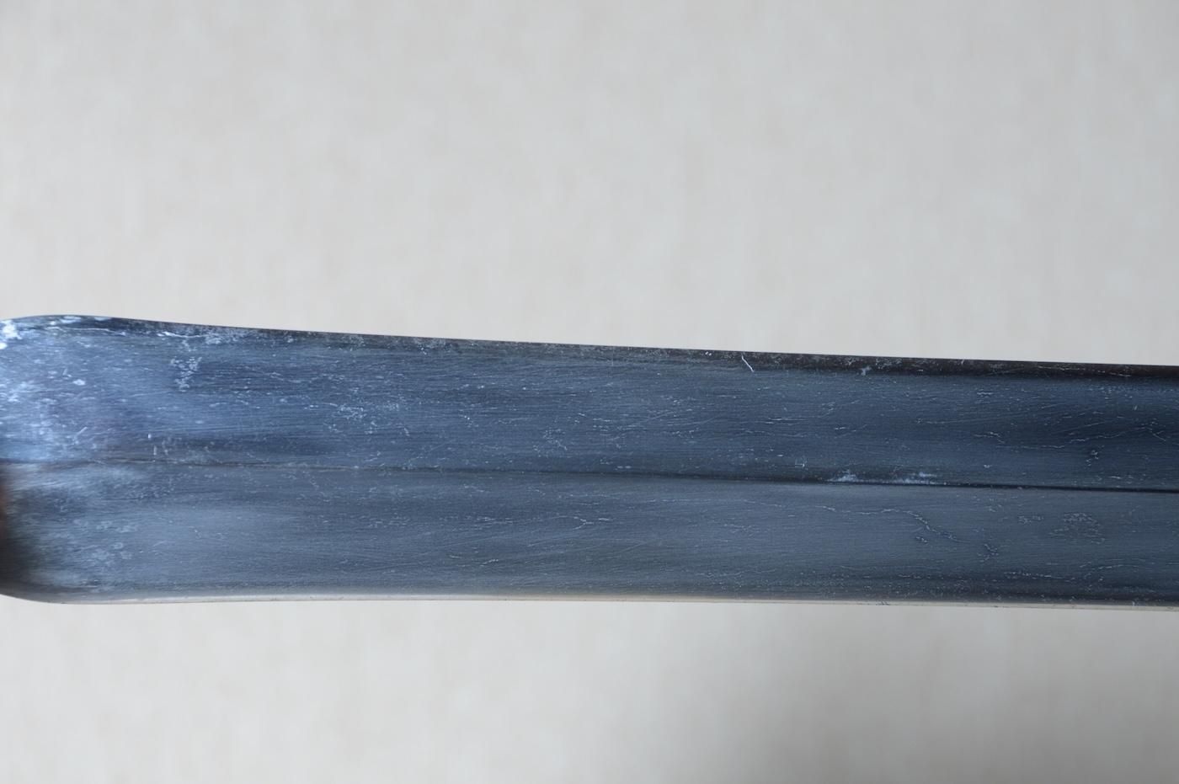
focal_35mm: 158
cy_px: 392
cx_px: 590
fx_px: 5154
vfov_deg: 8.7
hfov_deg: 13.1
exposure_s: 1/1.6
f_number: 11
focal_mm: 105
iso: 400
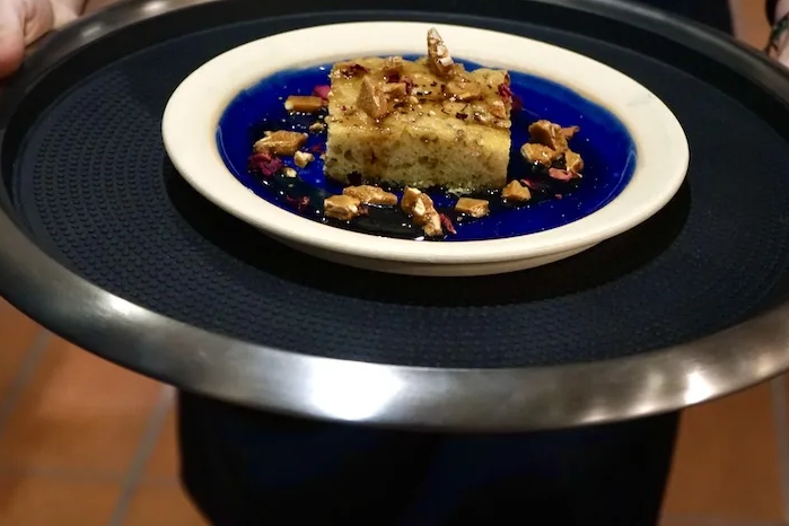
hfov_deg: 23.9
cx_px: 400
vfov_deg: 16.0
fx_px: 1863
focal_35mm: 85
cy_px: 165
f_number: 5.6
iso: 3200
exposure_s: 1/160
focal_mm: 55
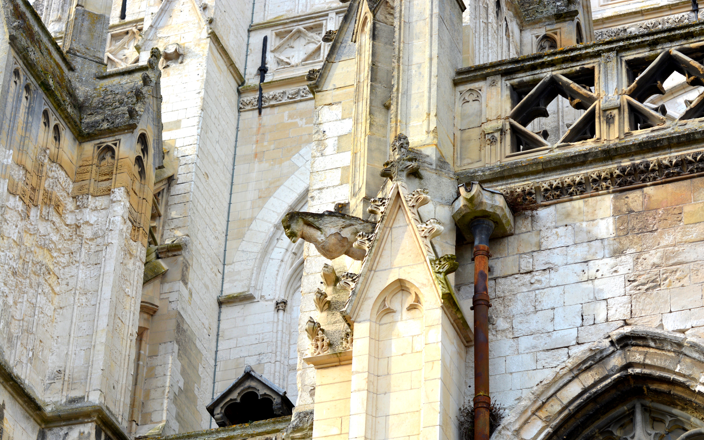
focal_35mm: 108
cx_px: 352
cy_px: 236
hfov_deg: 19.3
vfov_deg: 12.1
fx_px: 2072
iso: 140
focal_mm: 70
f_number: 8
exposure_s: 1/125
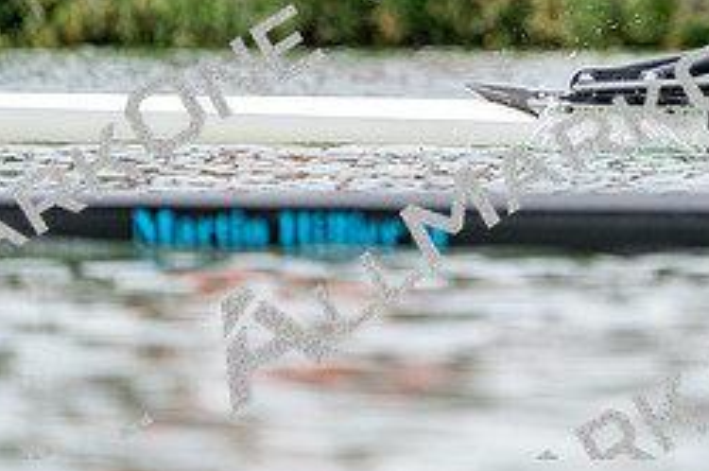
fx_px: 27438
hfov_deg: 1.5
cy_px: -27
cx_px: 797
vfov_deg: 1.0
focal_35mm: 1395
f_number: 6.3
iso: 640
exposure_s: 1/1600
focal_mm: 600
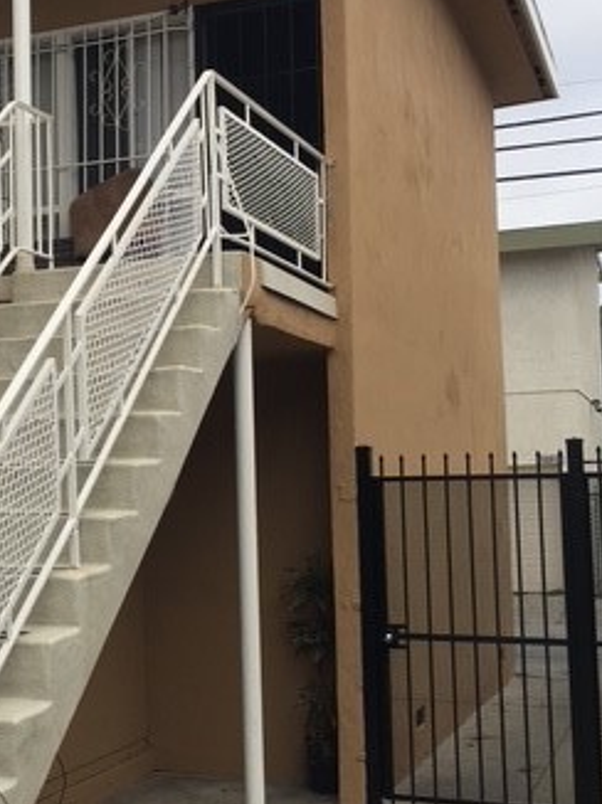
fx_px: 1323
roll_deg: +1.1
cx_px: 59
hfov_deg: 24.9
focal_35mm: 57
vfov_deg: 33.8
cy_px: 409
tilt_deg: +9.7
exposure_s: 1/1883
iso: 32
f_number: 2.2
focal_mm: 4.15
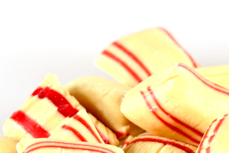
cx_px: 93
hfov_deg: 3.7
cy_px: 148
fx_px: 3575
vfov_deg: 2.4
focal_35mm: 562
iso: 100
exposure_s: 1/4
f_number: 13
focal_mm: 105
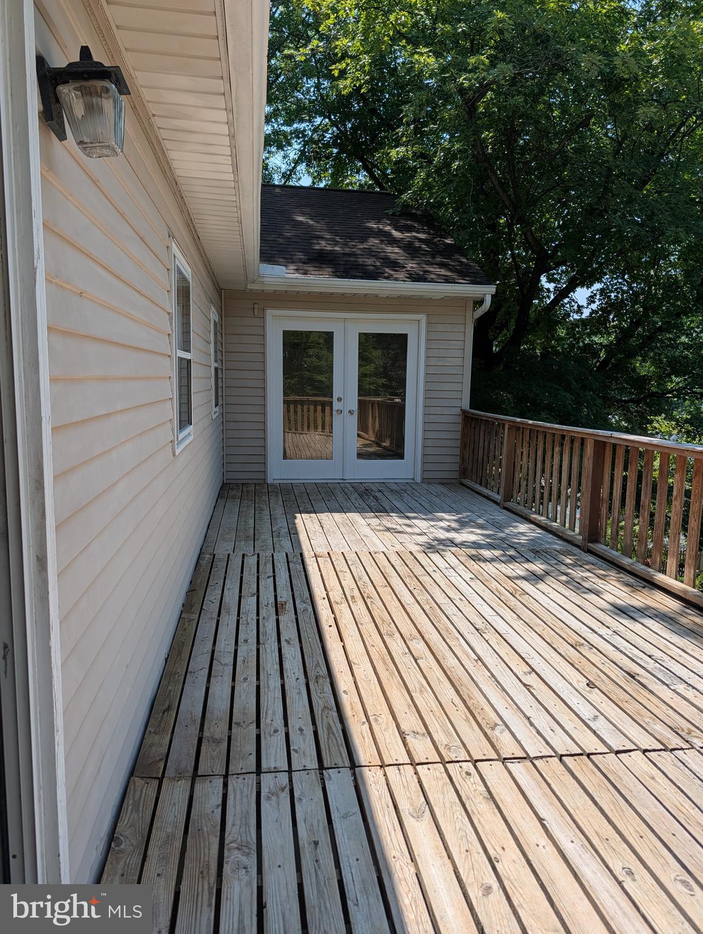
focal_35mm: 24
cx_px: 352
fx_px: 648
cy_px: 467
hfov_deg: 56.9
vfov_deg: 71.5
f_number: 1.68
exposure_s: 1/1383
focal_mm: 6.9
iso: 20
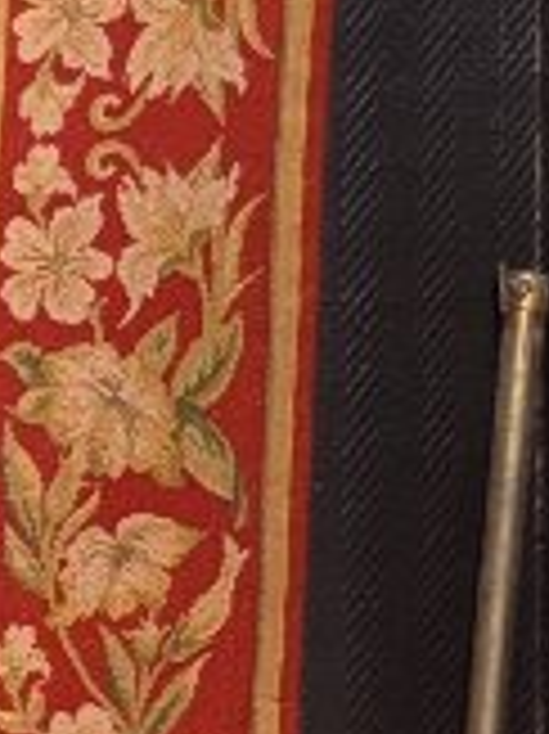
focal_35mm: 184
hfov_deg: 6.8
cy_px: 153
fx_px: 3896
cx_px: -1406
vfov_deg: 10.7
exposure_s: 1/33.3
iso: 95
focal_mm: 5.43
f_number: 1.89
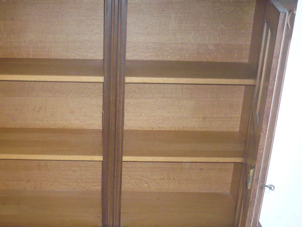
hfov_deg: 38.0
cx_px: 118
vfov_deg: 28.9
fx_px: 436
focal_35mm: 50
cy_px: 157
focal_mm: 5.8
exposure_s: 1/30
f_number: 2.8
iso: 200
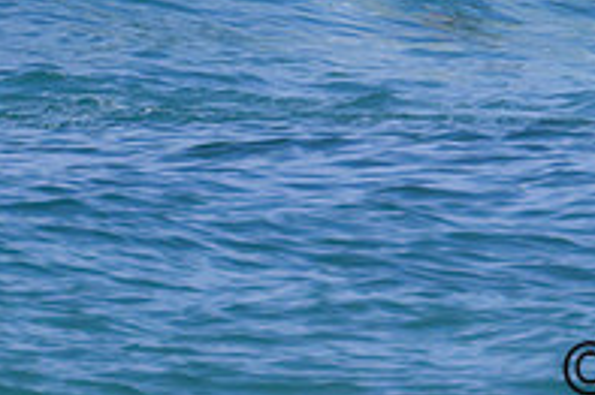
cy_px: -104
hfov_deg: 0.6
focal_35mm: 3227
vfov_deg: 0.4
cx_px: 484
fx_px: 53289
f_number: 11
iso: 720
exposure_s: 1/2000
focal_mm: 800
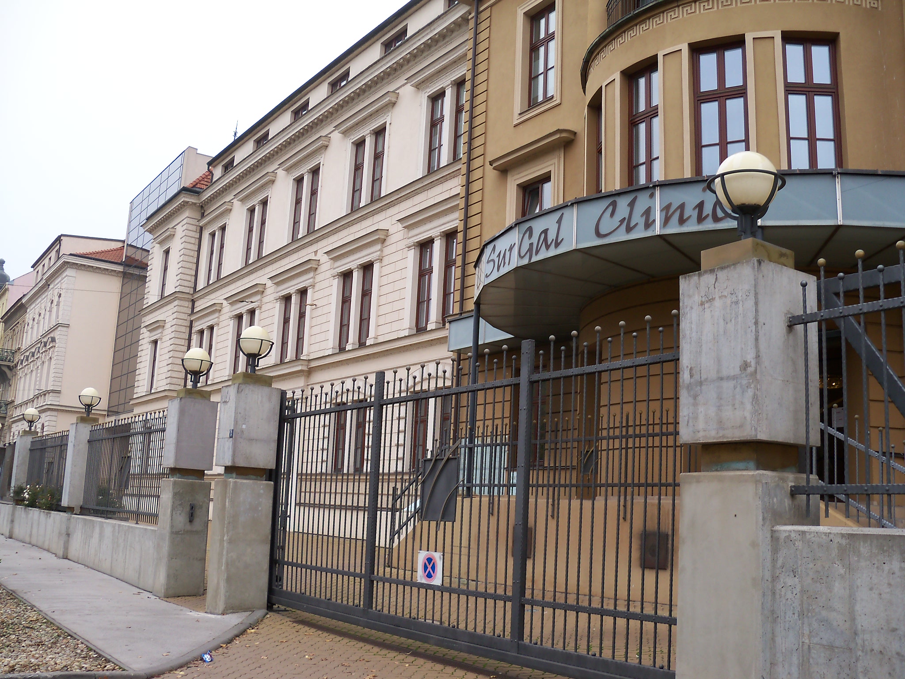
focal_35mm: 35
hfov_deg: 52.6
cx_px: 452
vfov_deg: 40.7
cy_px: 340
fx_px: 915
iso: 64
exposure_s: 1/125
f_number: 3.5
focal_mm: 6.2
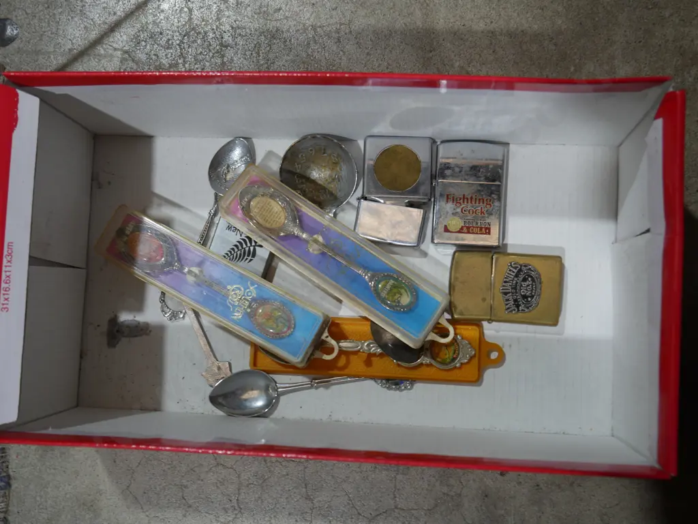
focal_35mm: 40
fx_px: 807
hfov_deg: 46.8
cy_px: 262
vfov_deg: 36.0
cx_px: 349
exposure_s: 1/80
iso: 200
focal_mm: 20
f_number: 4.5
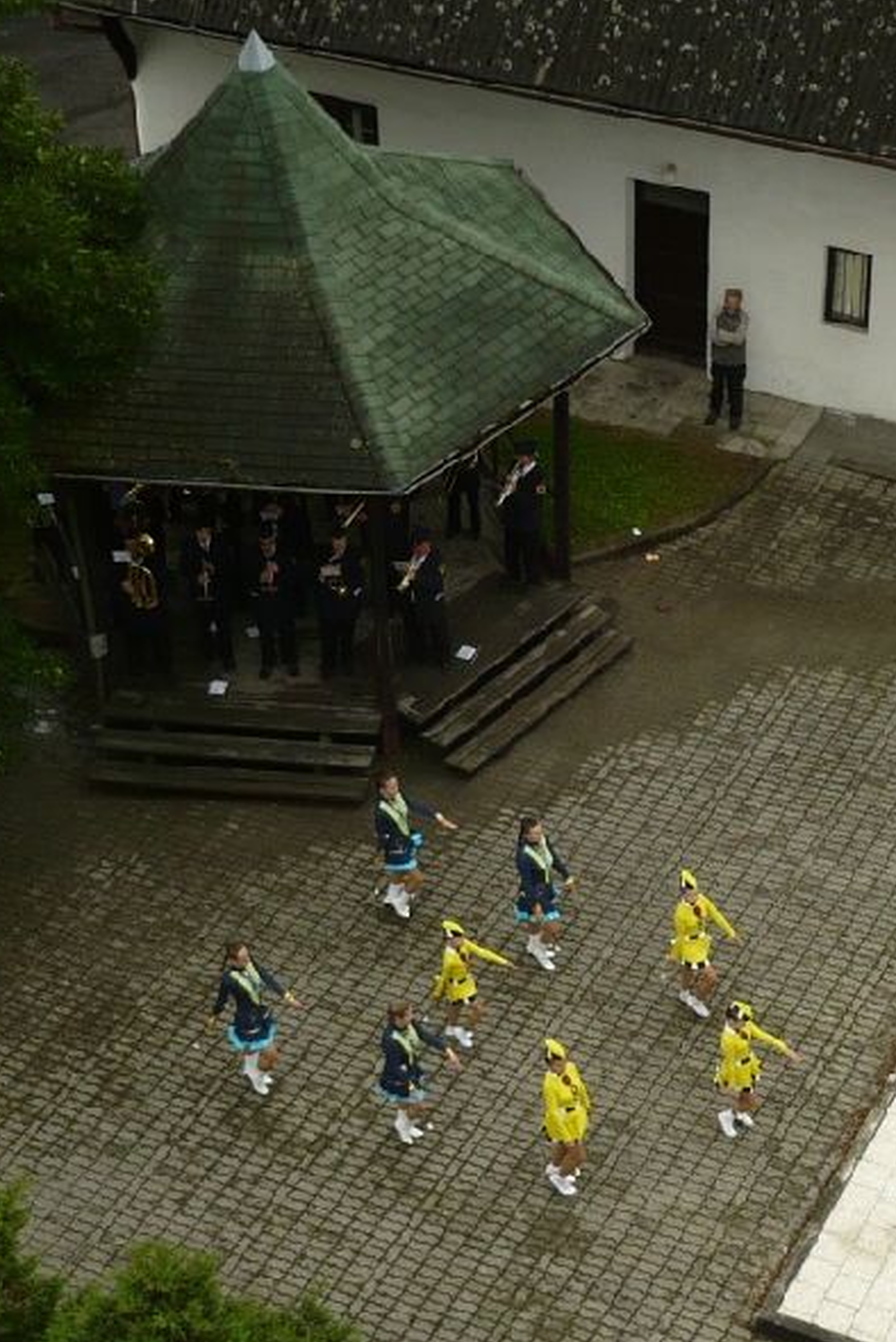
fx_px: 1380
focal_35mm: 37
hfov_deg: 36.0
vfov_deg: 51.9
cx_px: 443
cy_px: 664
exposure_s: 1/400
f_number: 2.8
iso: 100
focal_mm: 5.8
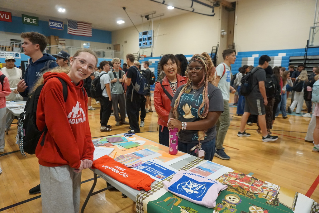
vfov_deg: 53.1
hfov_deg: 73.7
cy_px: 106
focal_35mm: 24
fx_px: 213
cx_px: 160
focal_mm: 16
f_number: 4
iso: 2000
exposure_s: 1/160
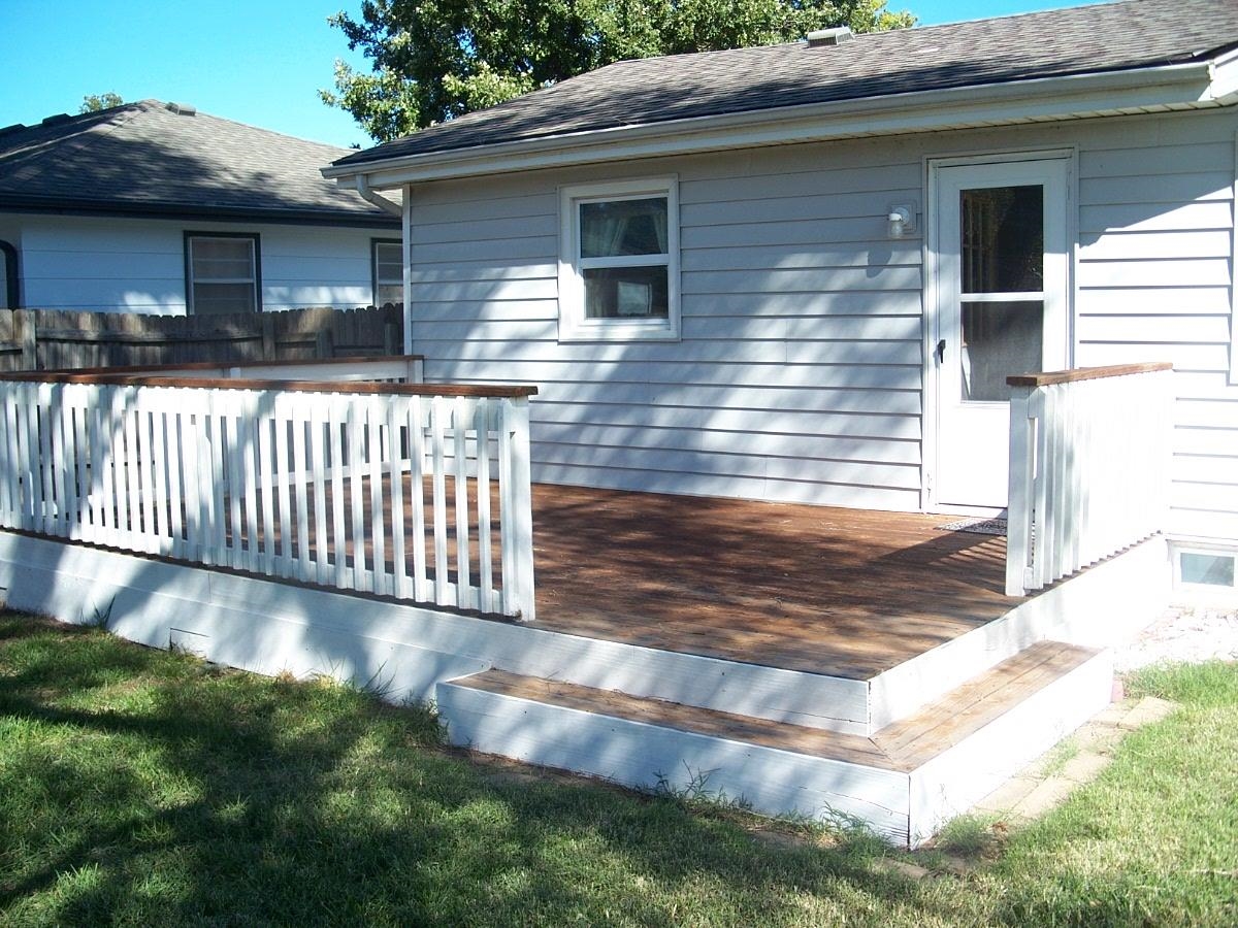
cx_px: 619
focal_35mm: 37
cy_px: 464
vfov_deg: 38.7
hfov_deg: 50.1
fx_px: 1323
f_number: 2.8
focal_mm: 7.8
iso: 64
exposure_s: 1/400
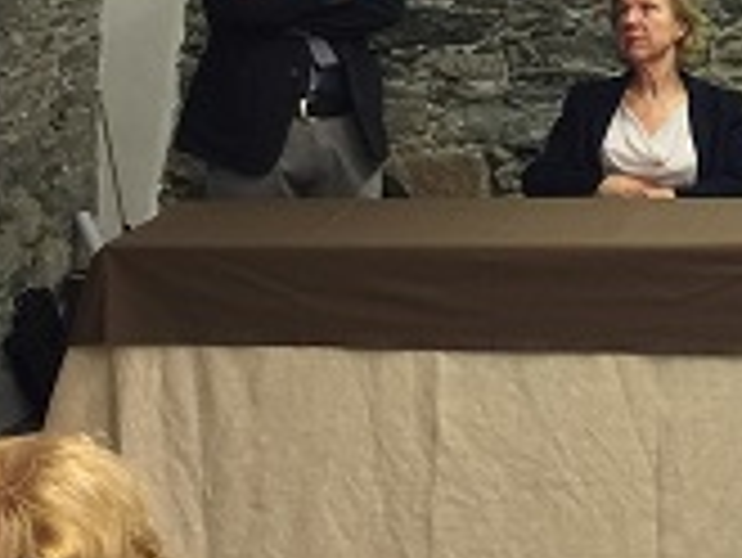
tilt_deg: -2.9
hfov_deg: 15.6
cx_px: 787
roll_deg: -0.7
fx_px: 2638
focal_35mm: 123
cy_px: -38
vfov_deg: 11.9
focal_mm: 4.15
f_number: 2.2
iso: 50
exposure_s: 1/17
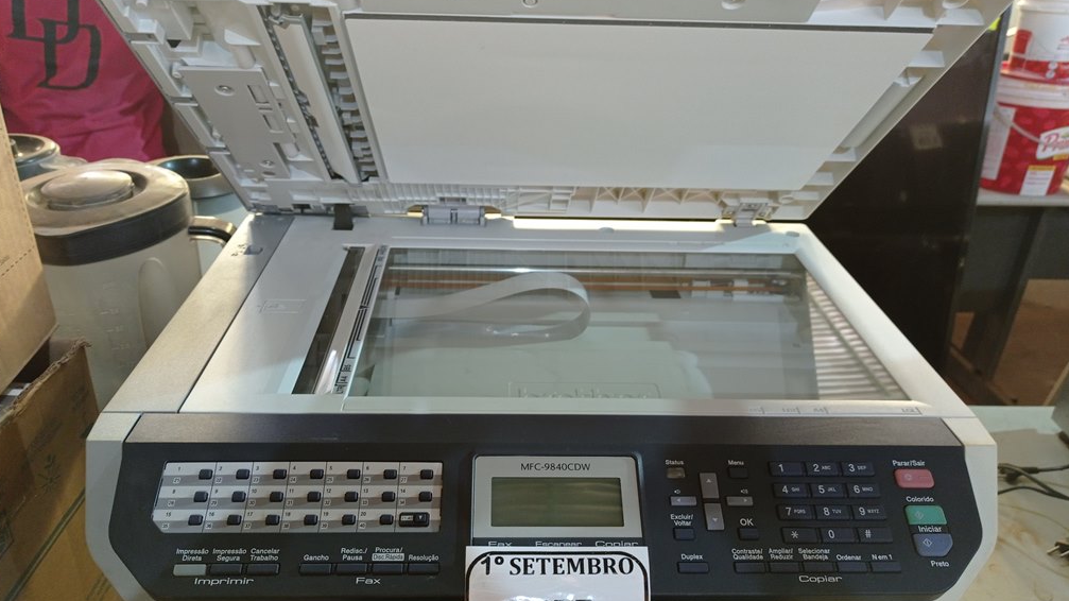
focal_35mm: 31
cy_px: 323
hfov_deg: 62.6
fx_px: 879
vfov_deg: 37.7
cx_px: 528
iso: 385
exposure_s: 1/30
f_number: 1.79
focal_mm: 4.7
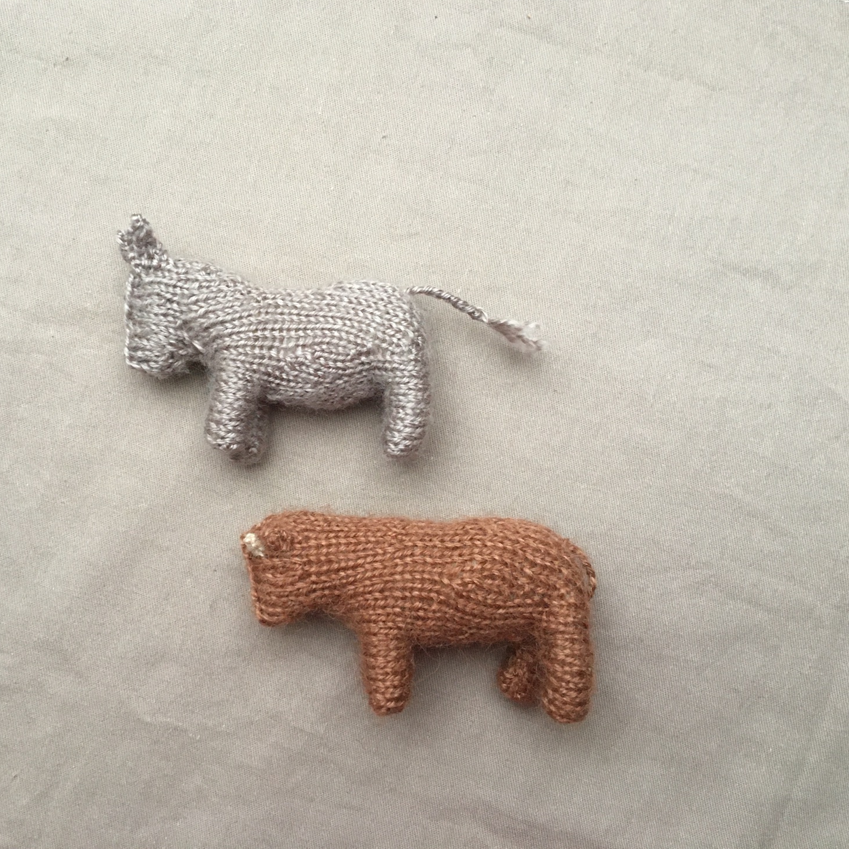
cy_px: 415
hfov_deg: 47.0
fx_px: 971
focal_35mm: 35
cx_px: 354
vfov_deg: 47.2
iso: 160
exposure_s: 1/33
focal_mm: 4.15
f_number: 2.2
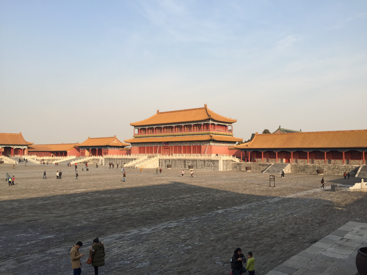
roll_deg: +0.2
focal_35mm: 29
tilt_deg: +3.1
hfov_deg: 61.7
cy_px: 138
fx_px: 307
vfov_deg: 48.2
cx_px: 184
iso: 32
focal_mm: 4.15
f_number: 2.2
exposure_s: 1/1236
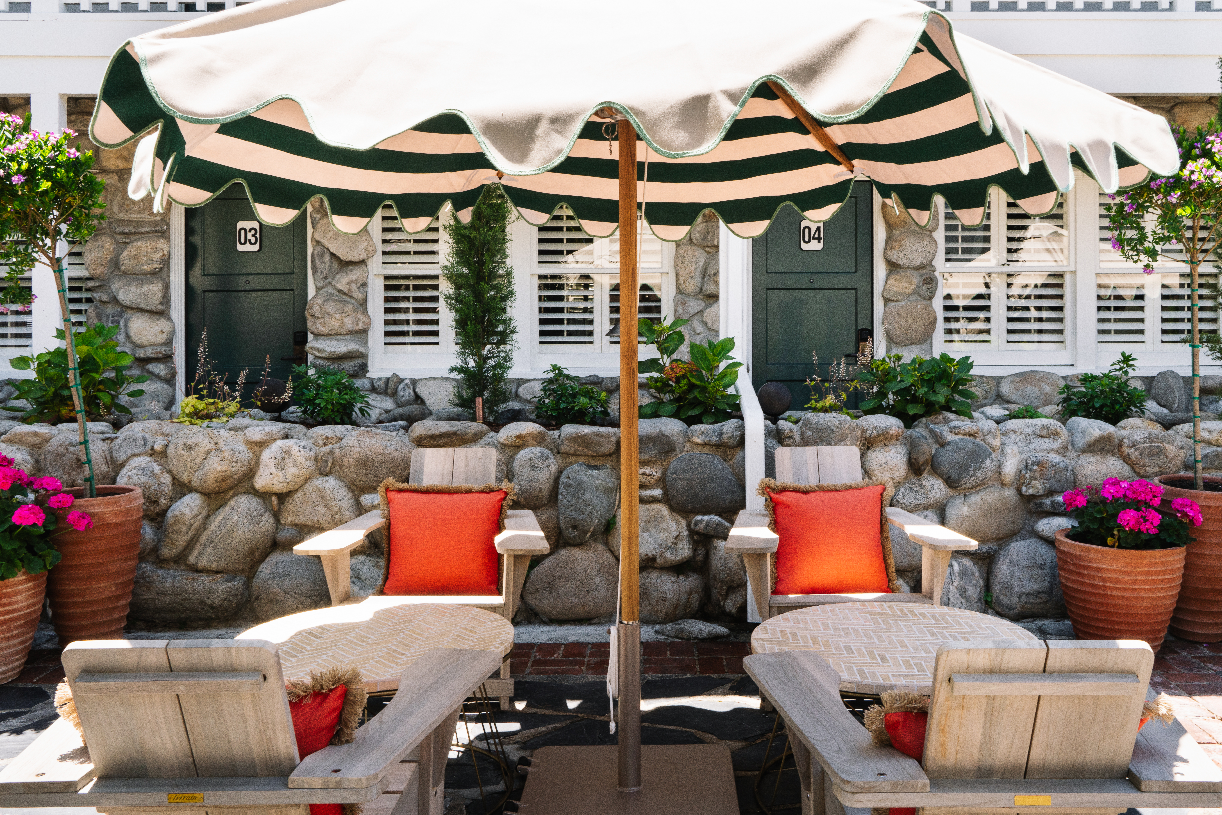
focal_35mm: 32
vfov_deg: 41.1
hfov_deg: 58.7
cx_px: 611
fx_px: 1086
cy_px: 408
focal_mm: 32
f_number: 18
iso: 400
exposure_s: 1/80
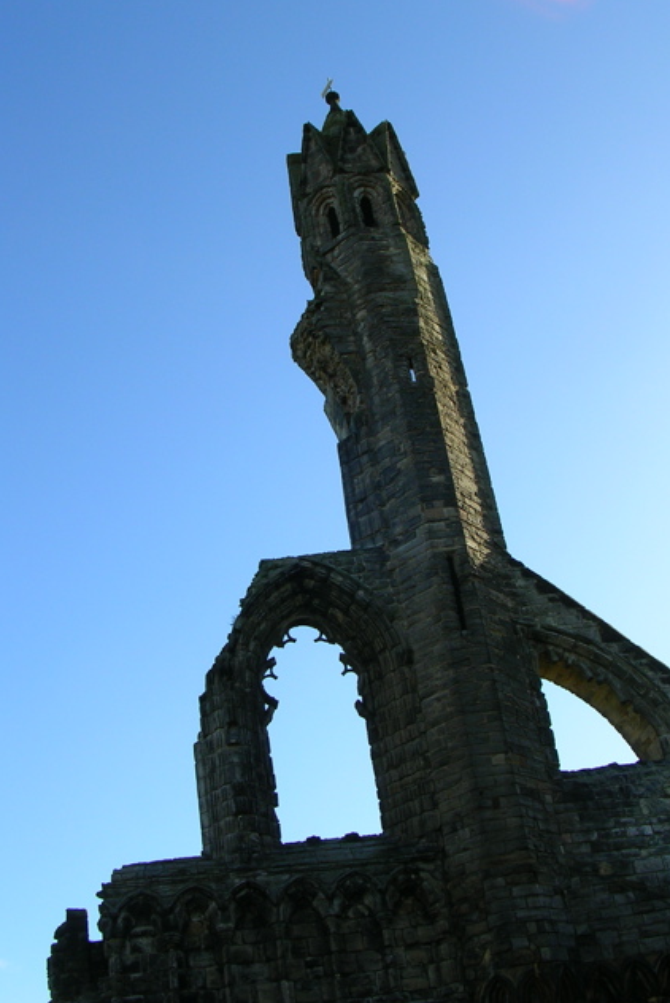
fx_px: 1115
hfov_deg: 33.4
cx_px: 352
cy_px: 500
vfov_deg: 48.4
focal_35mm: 40
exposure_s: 1/150
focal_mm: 5.8
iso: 50
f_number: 5.6
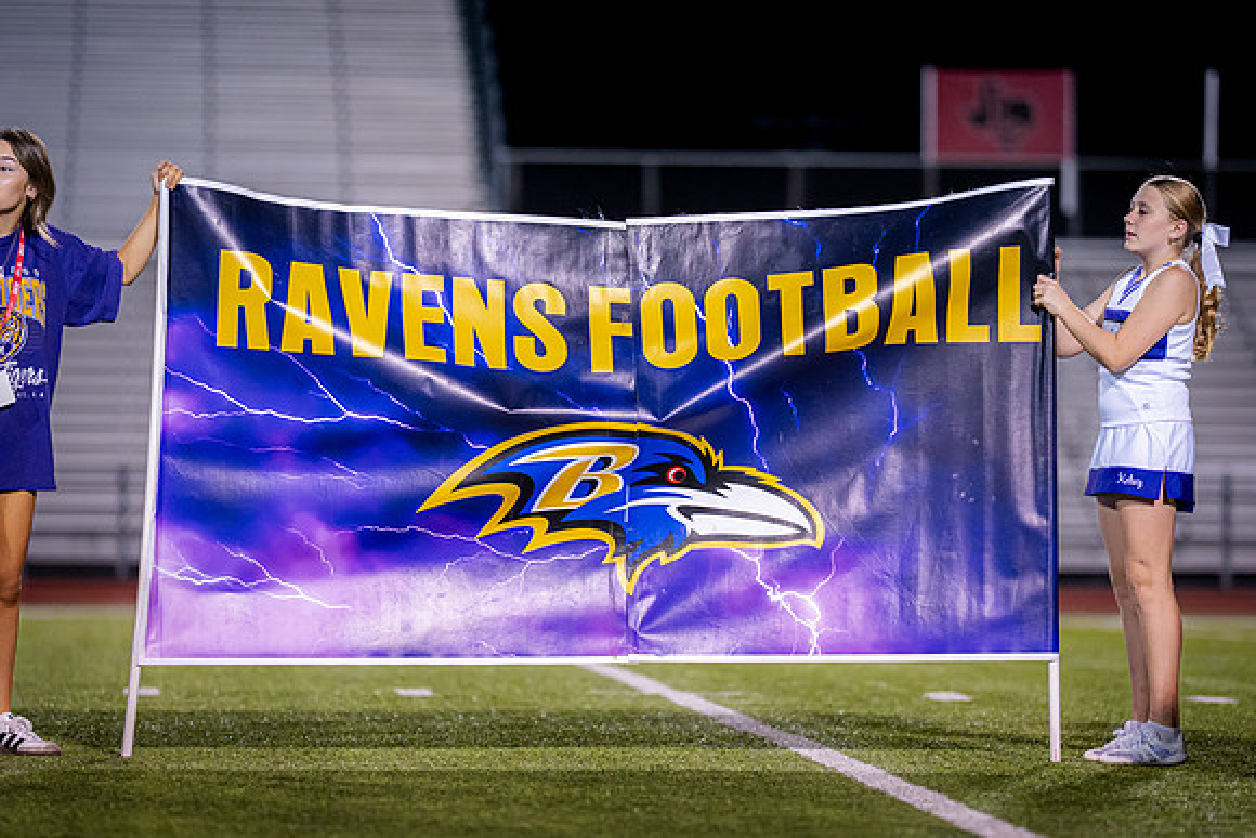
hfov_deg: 11.1
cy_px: 460
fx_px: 6442
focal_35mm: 185
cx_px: 651
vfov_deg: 7.4
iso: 1250
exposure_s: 1/1000
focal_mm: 135
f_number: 1.8
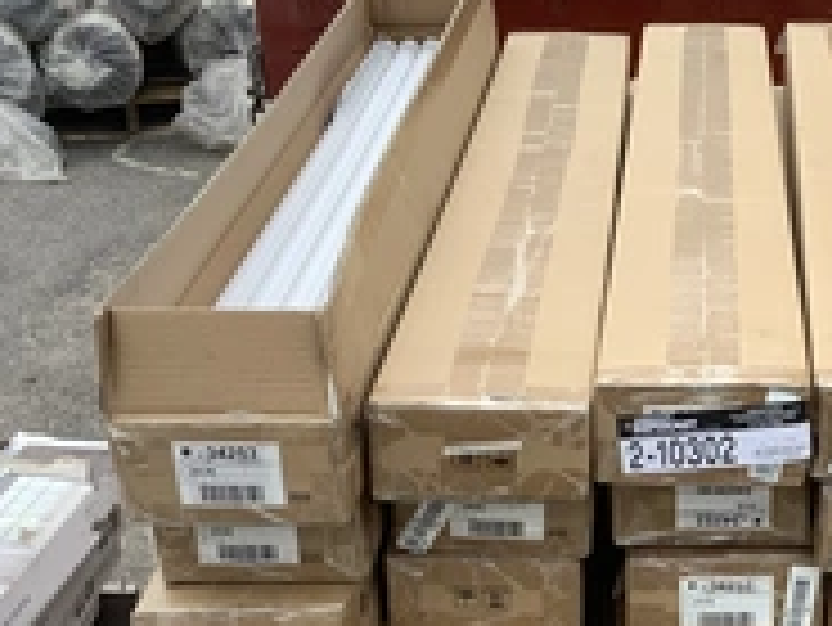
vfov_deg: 21.5
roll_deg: -2.8
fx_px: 1611
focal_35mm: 67
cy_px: 554
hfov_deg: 28.1
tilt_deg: -29.2
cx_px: 706
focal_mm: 3.3
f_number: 2.4
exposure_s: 1/858
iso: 25
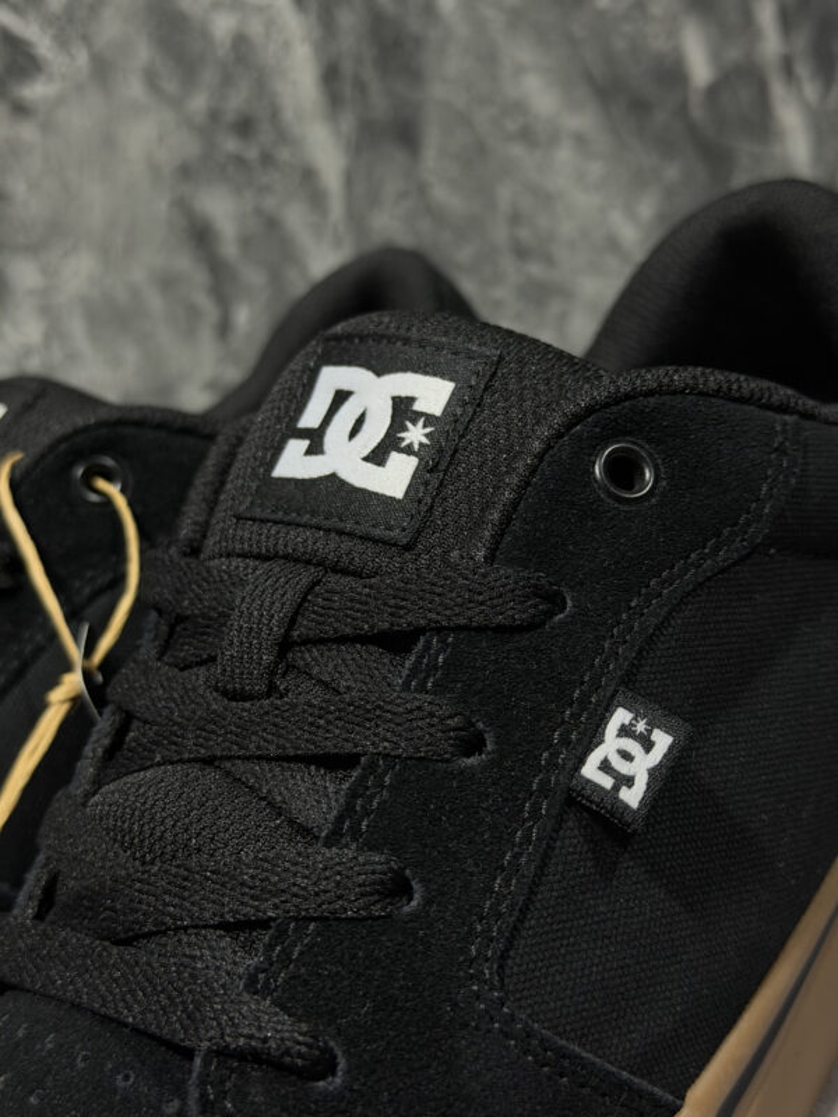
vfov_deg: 39.7
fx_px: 1549
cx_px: 419
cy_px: 558
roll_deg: +19.0
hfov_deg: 30.3
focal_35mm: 48
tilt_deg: -20.5
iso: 500
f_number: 1.78
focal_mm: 6.76
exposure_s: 1/40
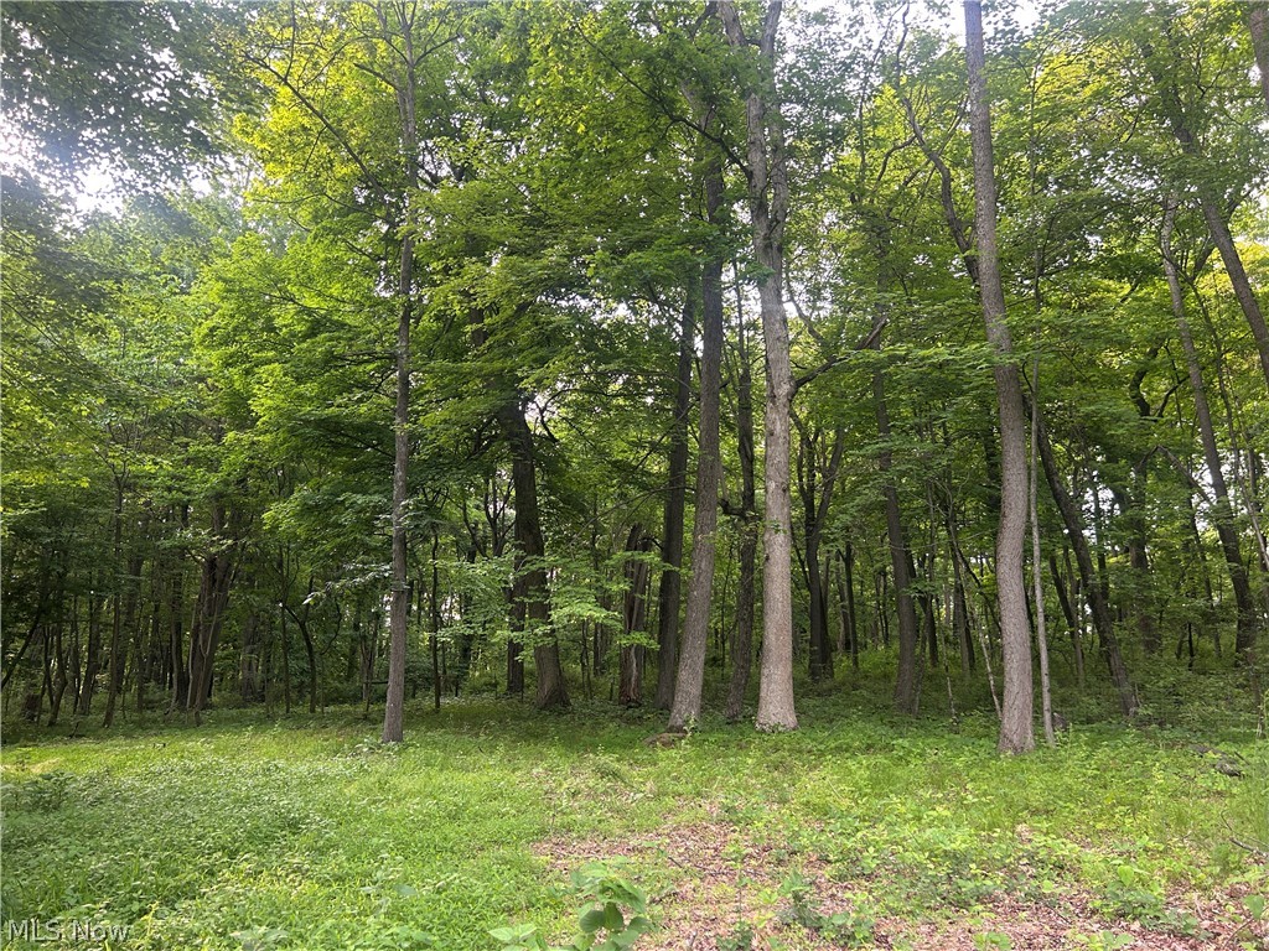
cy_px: 476
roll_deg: -1.1
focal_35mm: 26
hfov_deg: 67.3
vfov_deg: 53.1
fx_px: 953
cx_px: 634
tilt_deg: +15.9
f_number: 1.5
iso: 80
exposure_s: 1/121
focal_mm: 5.7
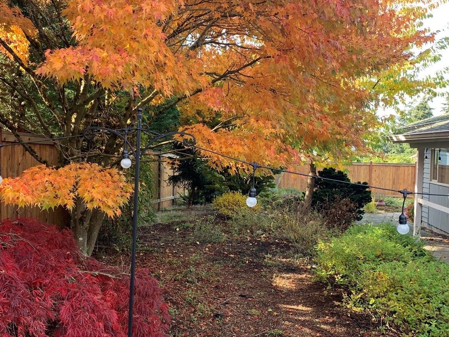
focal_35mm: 38
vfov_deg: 37.7
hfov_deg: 48.9
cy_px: 180
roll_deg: -0.2
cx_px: 201
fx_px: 493
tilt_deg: -3.4
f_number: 1.8
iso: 50
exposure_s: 1/121
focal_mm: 4.25
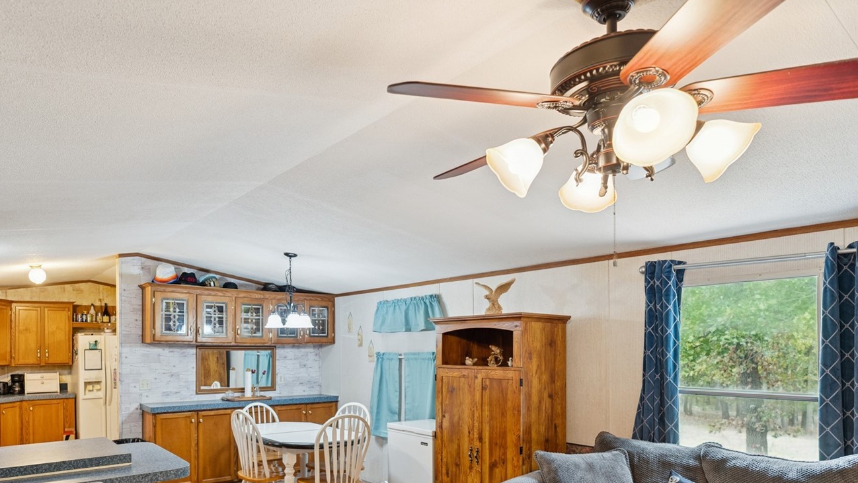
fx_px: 523
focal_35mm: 23
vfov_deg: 48.2
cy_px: 341
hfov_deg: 77.2
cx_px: 319
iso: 400
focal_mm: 14
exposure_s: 1/15
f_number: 2.8
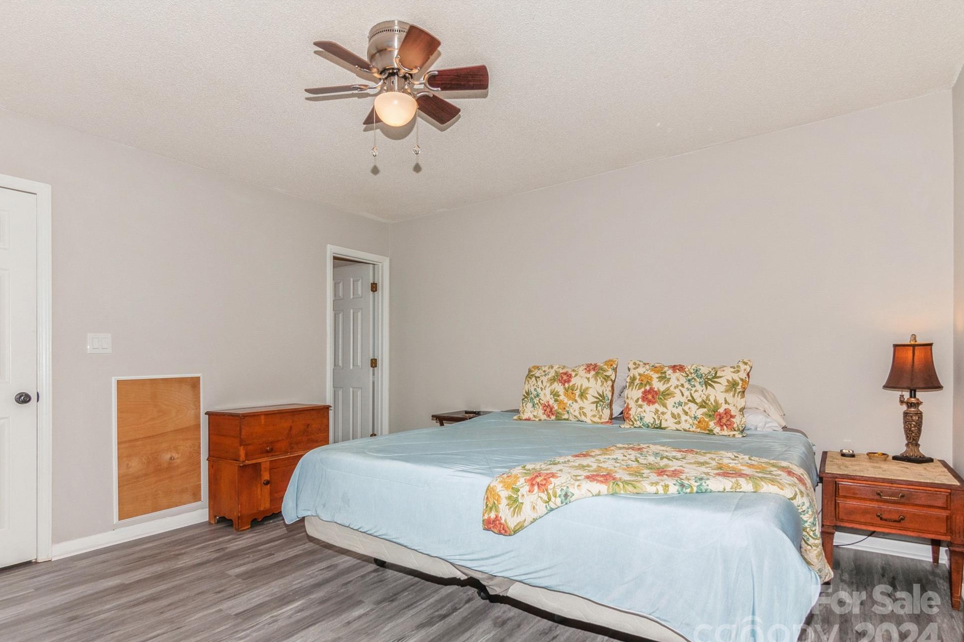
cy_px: 339
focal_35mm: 18
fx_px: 469
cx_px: 464
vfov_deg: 68.7
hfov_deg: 91.5
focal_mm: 11
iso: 200
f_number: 8
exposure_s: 1/125
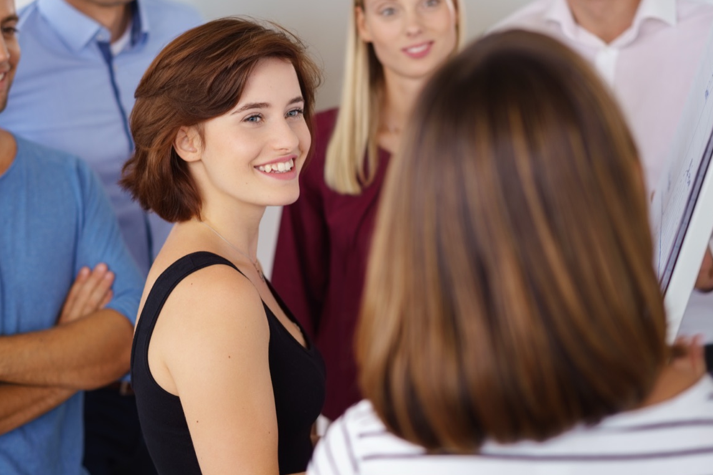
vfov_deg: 17.7
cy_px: 175
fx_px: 1525
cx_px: 298
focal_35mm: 77
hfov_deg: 26.3
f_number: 2.2
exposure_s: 1/160
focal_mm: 55
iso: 100
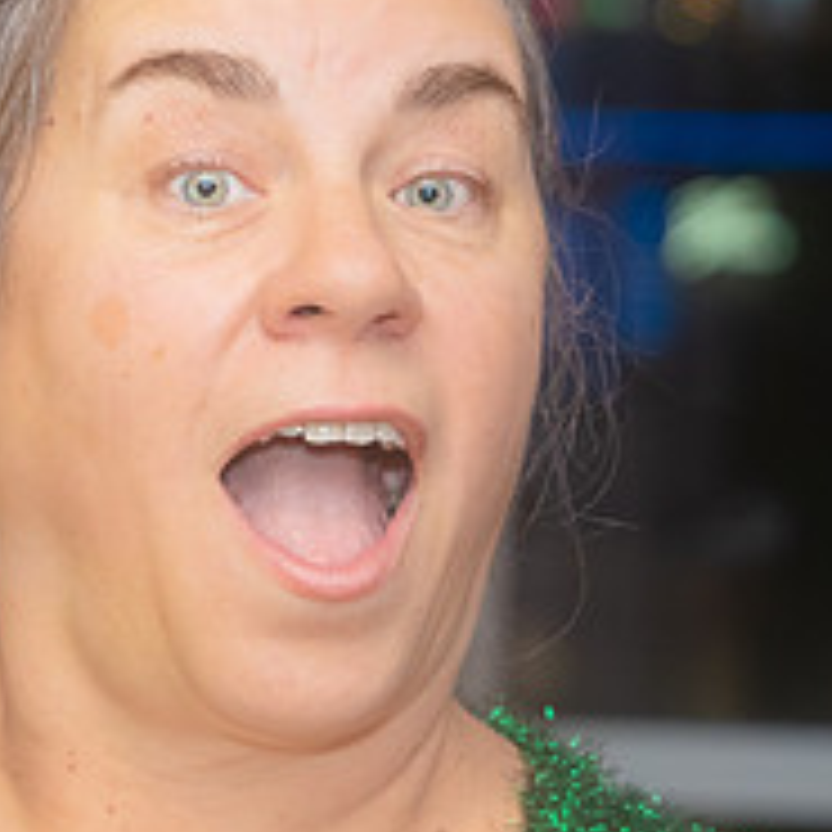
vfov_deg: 7.1
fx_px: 6744
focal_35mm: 248
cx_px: 465
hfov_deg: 7.1
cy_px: 326
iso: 1600
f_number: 4.5
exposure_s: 1/125
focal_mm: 85
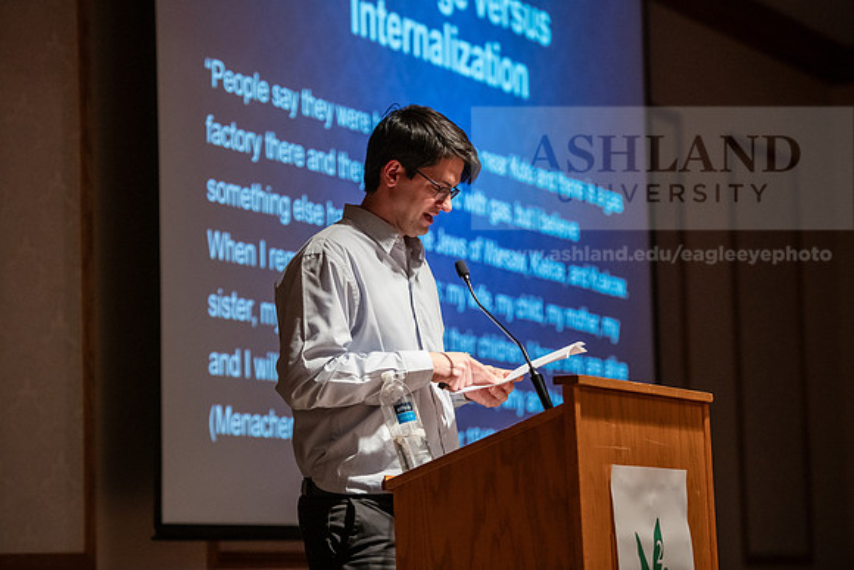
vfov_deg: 11.2
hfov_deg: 16.8
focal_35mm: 122
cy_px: 285
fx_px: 2895
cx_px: 427
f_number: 3.2
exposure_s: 1/200
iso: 4000
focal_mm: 122
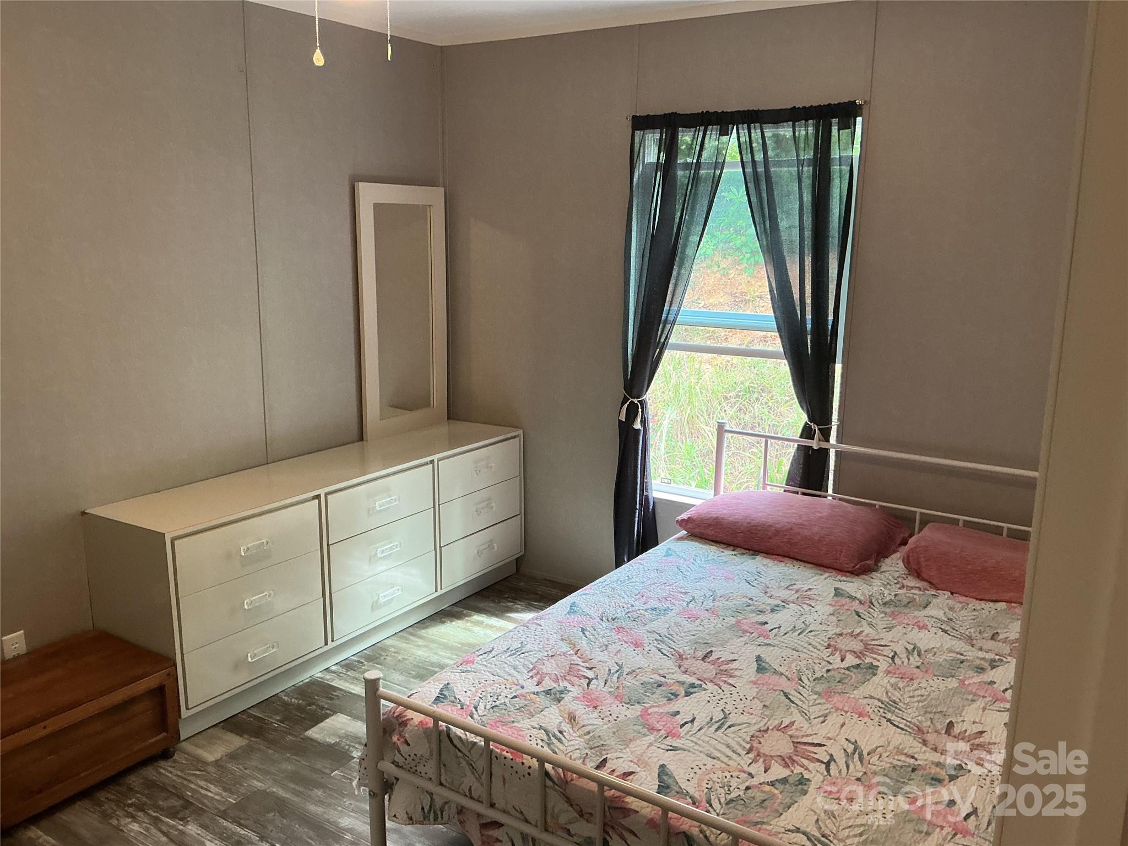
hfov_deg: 61.7
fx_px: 945
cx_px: 564
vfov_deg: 48.2
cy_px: 423
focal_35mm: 29
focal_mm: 3
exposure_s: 1/60
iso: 160
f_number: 1.8
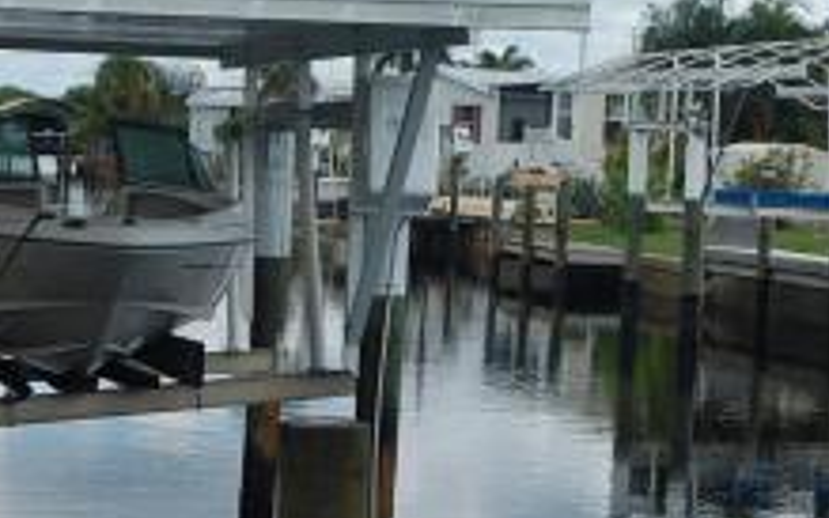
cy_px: 299
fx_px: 2418
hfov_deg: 19.4
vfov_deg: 12.2
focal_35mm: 107
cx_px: 456
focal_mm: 34
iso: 200
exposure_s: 1/320
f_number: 8
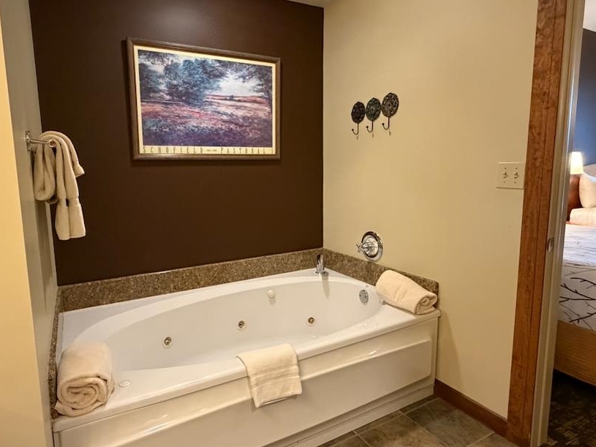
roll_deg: +0.4
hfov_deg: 76.2
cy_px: 220
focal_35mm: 22
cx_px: 273
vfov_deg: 61.1
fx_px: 379
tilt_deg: -8.2
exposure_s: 1/60
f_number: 2.2
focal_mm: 2.22
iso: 800
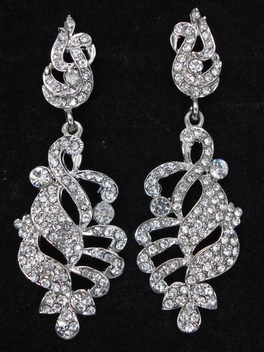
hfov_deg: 38.7
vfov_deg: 50.1
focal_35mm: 37
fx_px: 376
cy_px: 176
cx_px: 132
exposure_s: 1/50
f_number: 3.2
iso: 80
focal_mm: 6.7
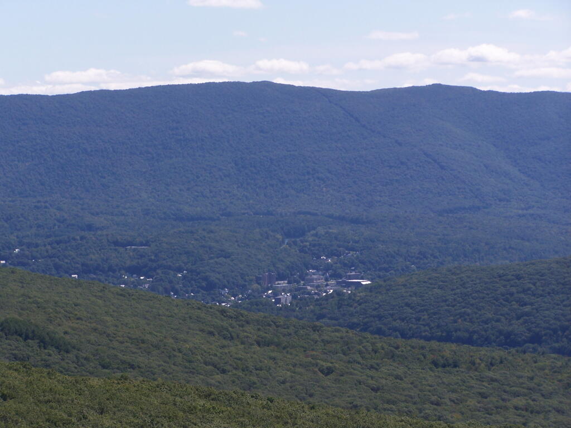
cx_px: 286
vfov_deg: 9.3
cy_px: 214
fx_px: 2623
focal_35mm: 159
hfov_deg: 12.4
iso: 80
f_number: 4.5
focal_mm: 26.4
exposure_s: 1/800
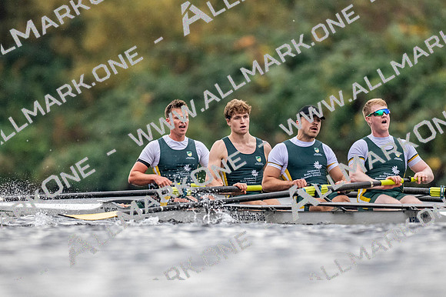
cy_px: 148
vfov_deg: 1.5
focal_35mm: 900
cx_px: 223
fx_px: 11143
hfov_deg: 2.3
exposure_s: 1/2500
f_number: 4
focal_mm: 600
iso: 2800
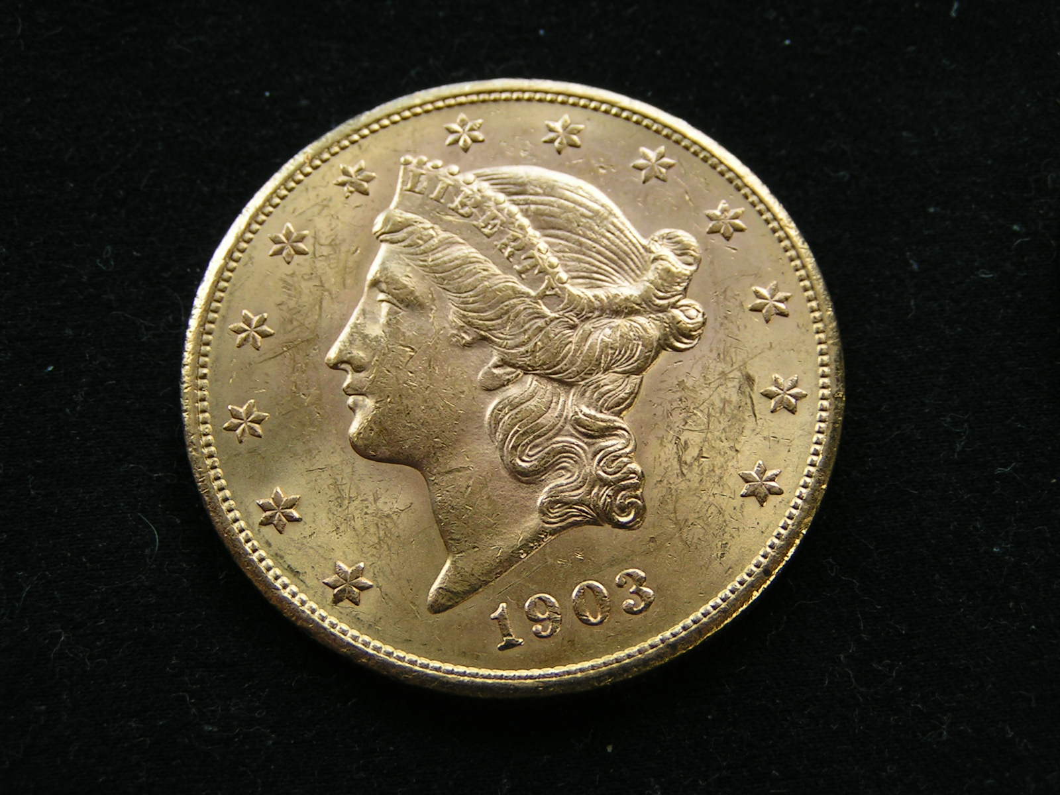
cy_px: 398
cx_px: 530
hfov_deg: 30.7
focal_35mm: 63
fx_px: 1929
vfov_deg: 23.3
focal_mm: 9.7
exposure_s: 1/80
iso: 50
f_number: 4
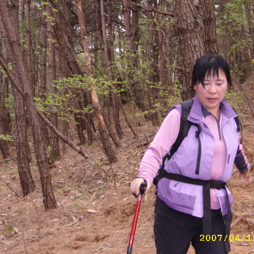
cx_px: 138
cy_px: 126
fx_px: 631
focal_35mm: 76
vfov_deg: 22.8
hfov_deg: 22.8
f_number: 3.7
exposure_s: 1/60
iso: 218
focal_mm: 10.75
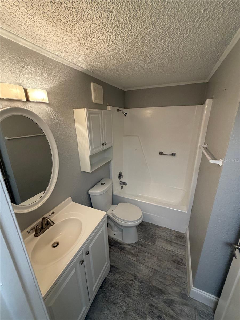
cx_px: 120
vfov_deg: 102.1
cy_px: 160
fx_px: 129
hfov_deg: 85.7
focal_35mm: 14
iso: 320
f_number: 2.2
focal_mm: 2.22
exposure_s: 1/120
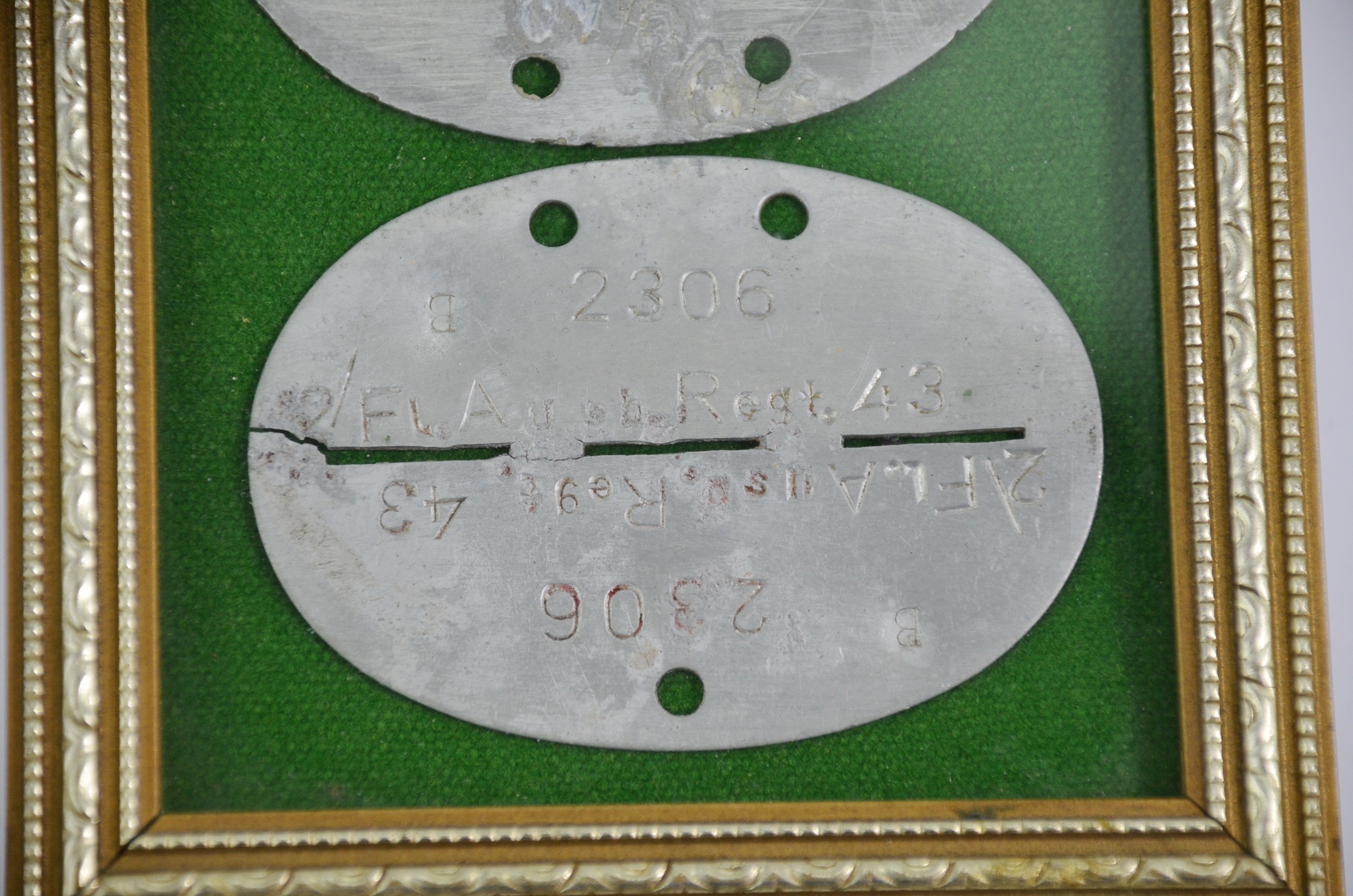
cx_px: 676
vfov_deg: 6.8
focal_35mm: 202
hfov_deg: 10.2
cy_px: 448
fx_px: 7595
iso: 500
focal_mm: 135
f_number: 5.6
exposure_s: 1/250
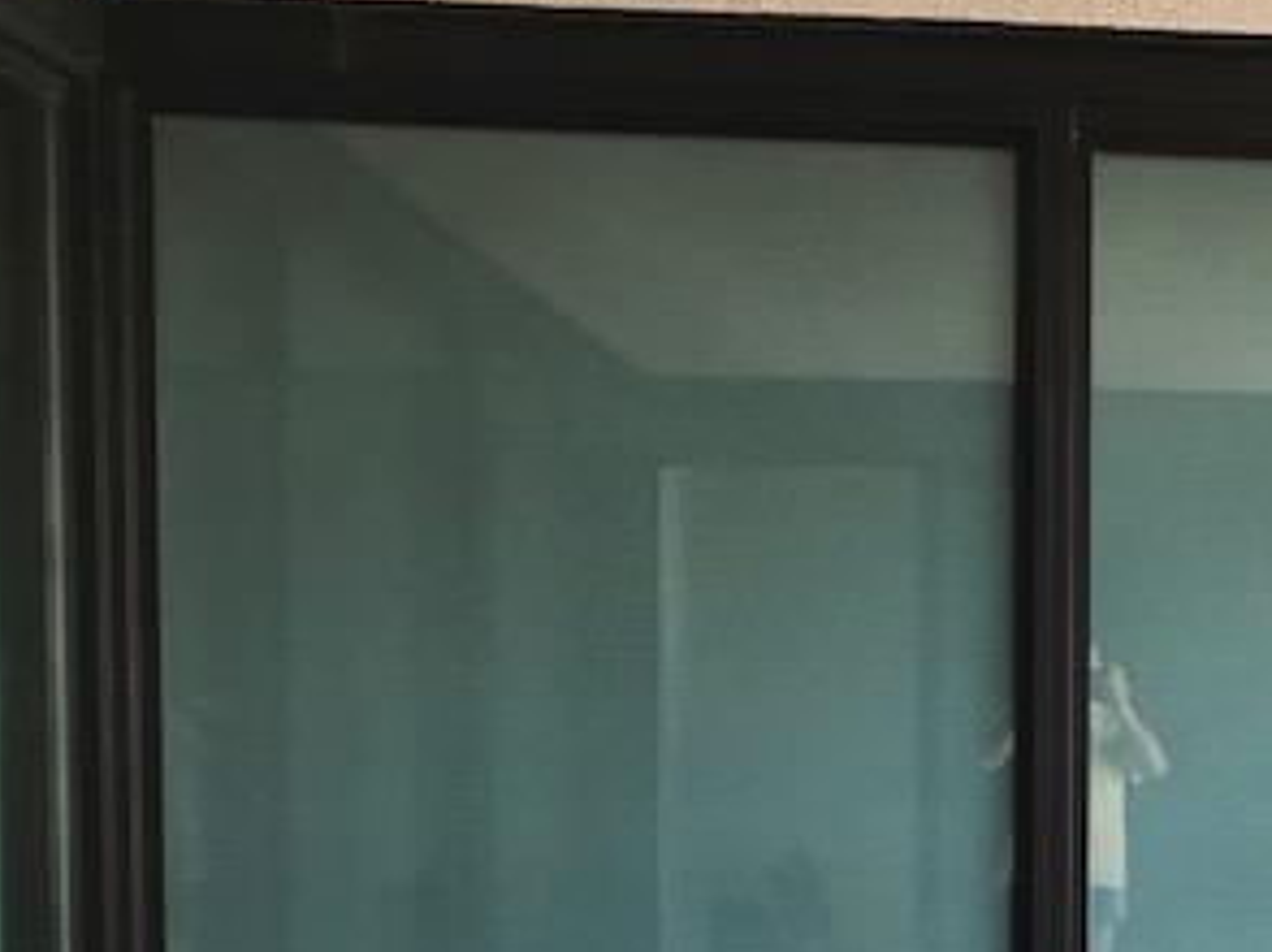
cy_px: 835
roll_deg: -0.7
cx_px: 1315
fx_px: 2240
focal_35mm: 61
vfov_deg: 23.4
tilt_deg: -3.3
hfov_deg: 29.3
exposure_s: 1/40
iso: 25
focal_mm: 3.99
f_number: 1.8
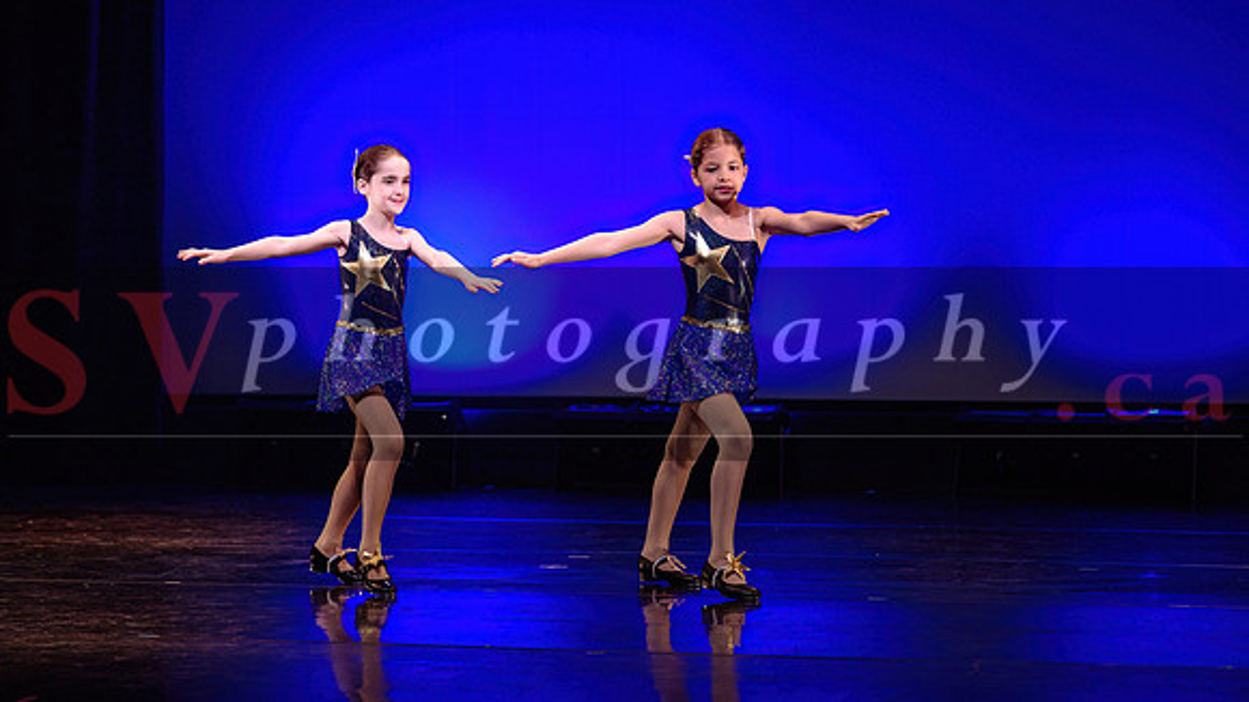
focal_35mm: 142
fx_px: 4701
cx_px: 495
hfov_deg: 15.1
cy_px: 233
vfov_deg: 8.5
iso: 1600
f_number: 2.8
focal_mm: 110
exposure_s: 1/250
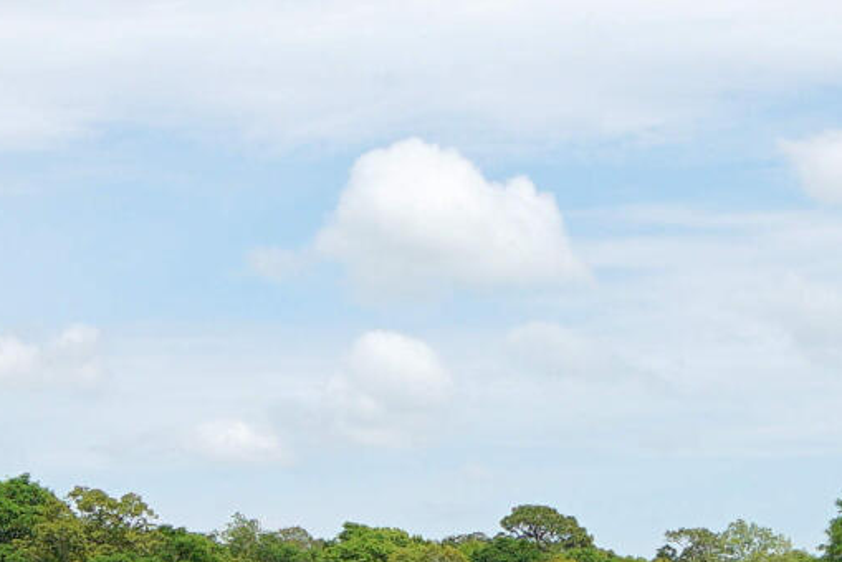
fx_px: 2481
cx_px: 473
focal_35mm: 106
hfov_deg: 19.3
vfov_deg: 12.9
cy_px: 383
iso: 100
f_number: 8
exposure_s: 1/320
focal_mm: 12
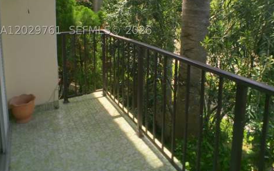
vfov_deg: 29.7
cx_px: 138
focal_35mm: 42
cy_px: 30
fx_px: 314
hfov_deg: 47.2
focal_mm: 4.15
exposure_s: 1/2639
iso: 32
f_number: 2.2
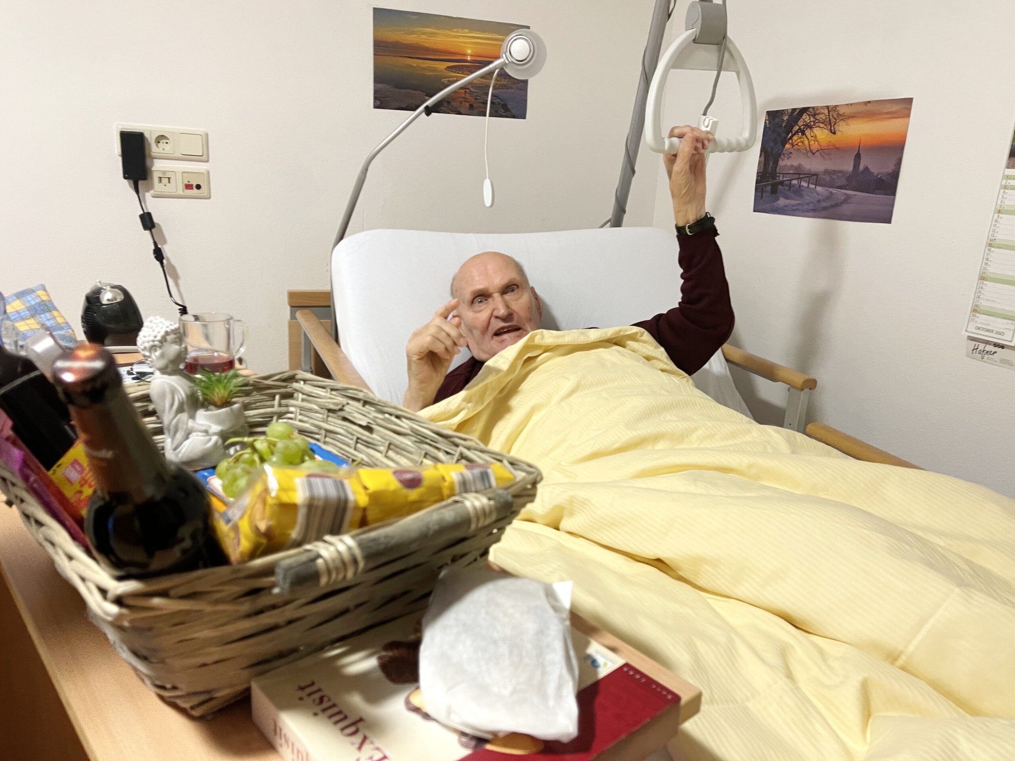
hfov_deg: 67.3
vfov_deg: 53.1
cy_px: 380
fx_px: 762
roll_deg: -3.3
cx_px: 508
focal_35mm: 26
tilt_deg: -13.5
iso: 250
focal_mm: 5.1
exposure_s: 1/50
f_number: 1.6
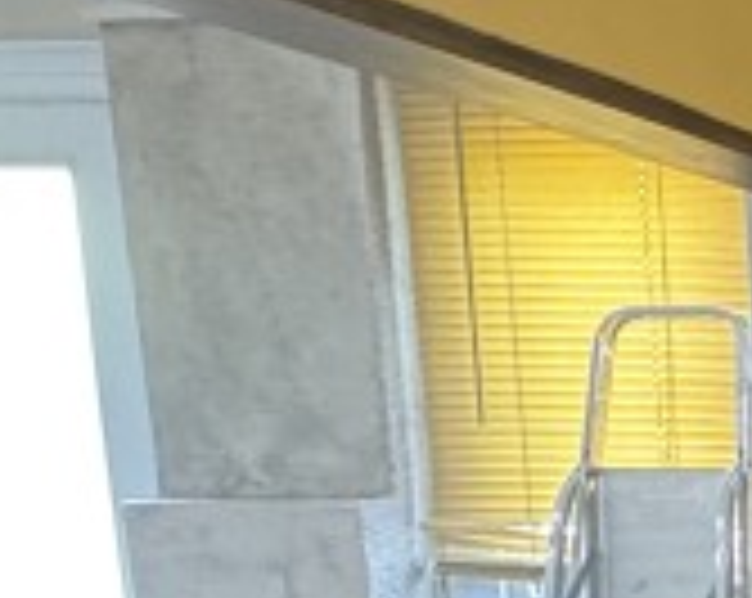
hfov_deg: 16.0
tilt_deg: -8.4
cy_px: 845
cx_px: 1626
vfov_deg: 16.8
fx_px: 1866
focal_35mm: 84
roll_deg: +0.1
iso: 500
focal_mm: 2.22
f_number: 2.2
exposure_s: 1/50
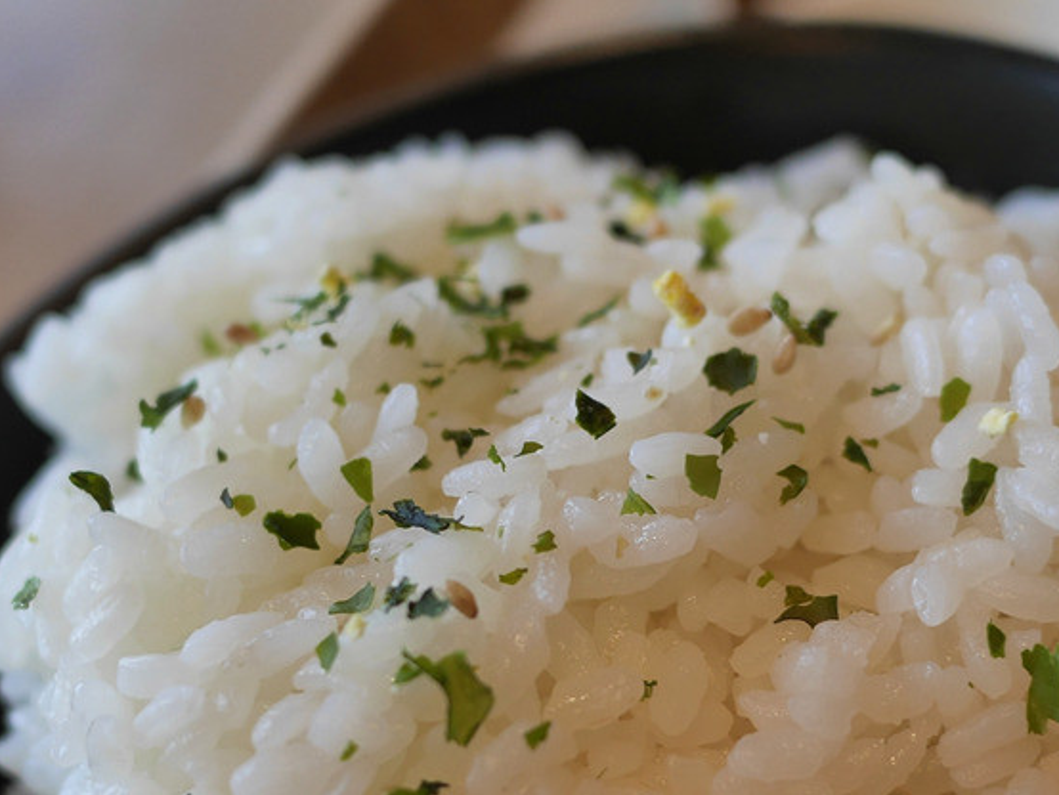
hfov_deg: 29.8
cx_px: 560
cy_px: 616
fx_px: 1989
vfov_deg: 22.4
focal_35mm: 65
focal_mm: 15
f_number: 2.2
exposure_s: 1/200
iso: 200
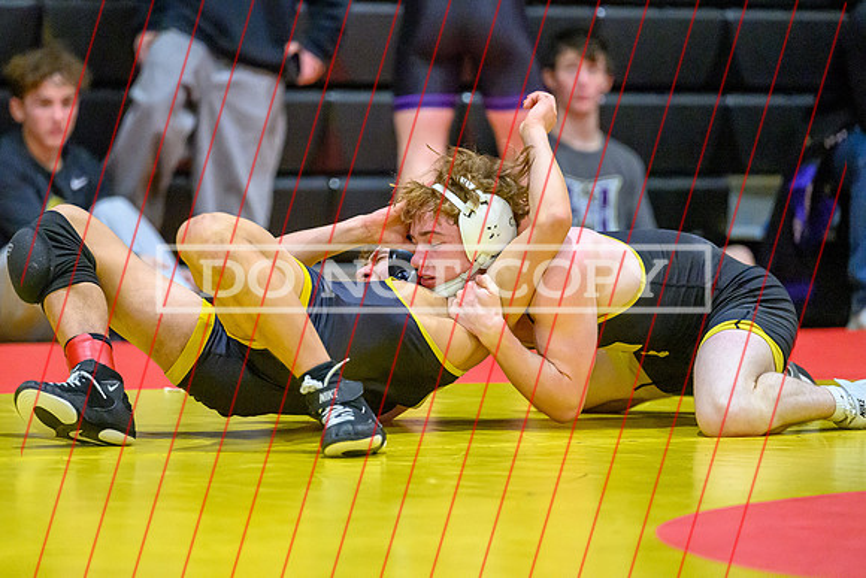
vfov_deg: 5.8
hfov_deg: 8.7
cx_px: 312
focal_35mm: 237
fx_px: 5697
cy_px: 208
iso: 14400
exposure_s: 1/800
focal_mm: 185
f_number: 2.8
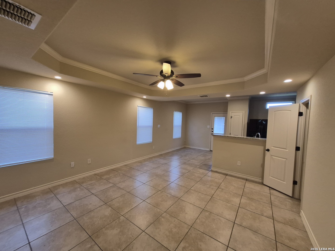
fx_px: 126
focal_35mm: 13
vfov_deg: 89.9
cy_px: 126
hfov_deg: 106.2
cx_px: 168
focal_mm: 1.74
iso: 160
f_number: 2.2
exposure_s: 1/60
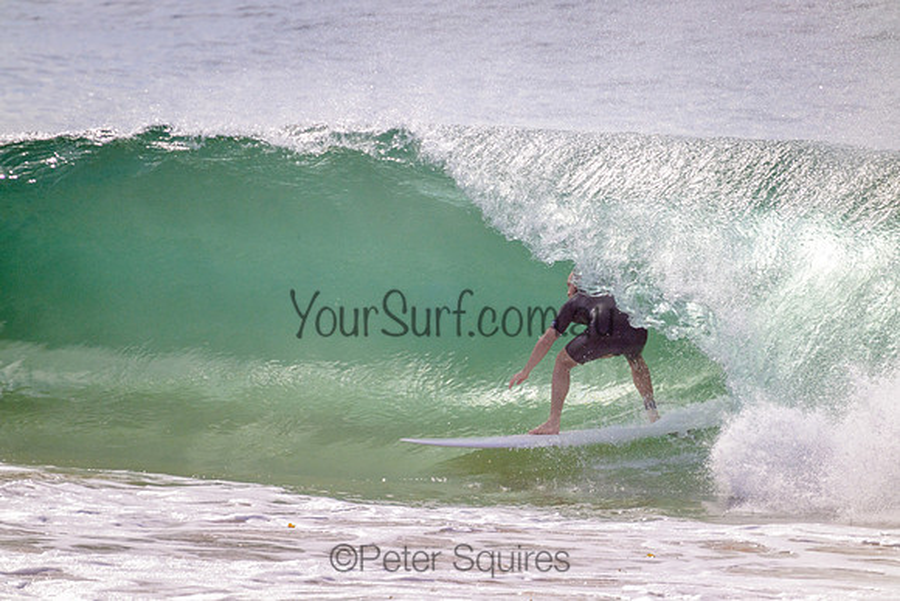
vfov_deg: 1.7
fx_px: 20004
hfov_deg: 2.6
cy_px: 300
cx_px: 450
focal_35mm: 800
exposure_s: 1/2000
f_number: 11
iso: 720
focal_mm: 800
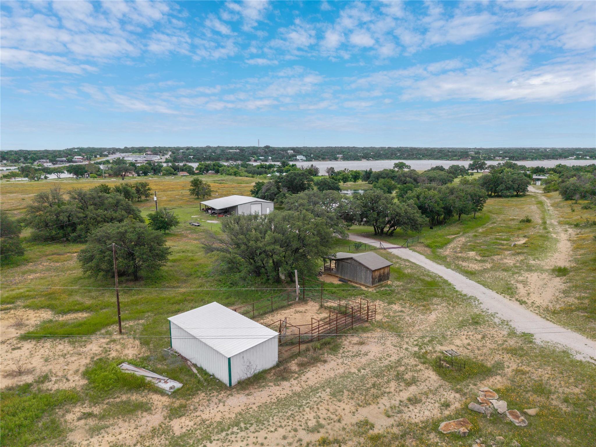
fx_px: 413
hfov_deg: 71.6
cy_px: 224
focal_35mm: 24
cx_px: 298
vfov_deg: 56.8
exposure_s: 1/4000
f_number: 1.8
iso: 200
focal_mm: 8.67
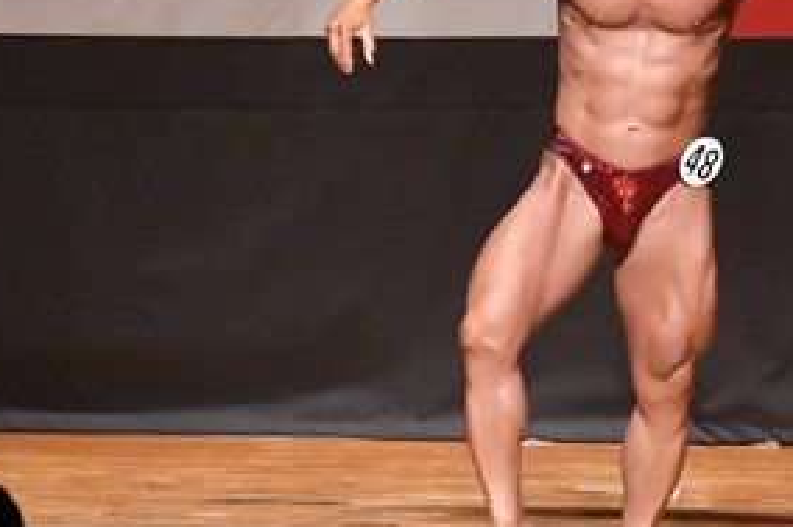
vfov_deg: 2.7
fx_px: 11007
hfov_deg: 4.1
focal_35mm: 500
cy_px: 321
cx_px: 459
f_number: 5.6
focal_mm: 122
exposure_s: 1/400
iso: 12800
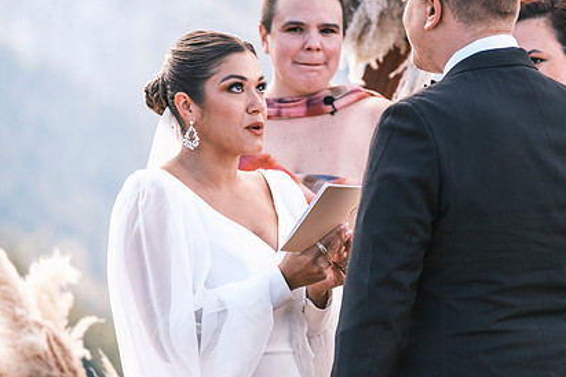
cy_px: 138
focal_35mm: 274
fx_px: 4308
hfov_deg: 7.5
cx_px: 304
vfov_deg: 5.0
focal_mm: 129.2
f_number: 2.8
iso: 400
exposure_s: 1/1000
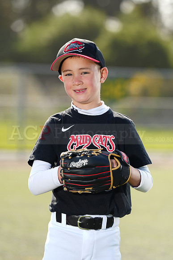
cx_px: 86
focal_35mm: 200
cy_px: 130
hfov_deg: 6.9
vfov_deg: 10.3
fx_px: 1441
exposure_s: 1/250
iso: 64
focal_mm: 200
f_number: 4.5
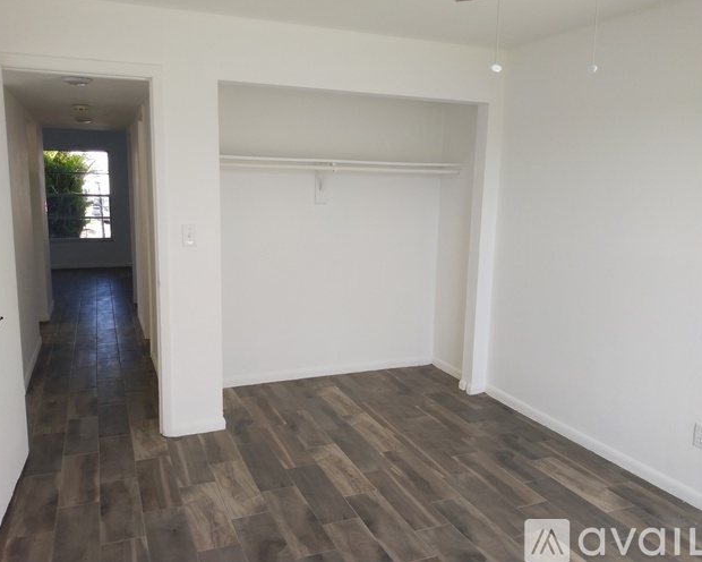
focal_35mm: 21
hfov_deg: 77.6
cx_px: 330
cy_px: 281
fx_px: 436
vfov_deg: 65.5
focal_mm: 3.54
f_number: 2
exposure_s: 1/120
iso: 153
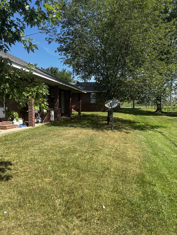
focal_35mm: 26
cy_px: 118
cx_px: 88
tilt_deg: -2.8
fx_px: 177
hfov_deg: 53.1
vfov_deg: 67.3
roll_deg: -0.1
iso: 50
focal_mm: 5.7
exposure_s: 1/2353
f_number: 1.5
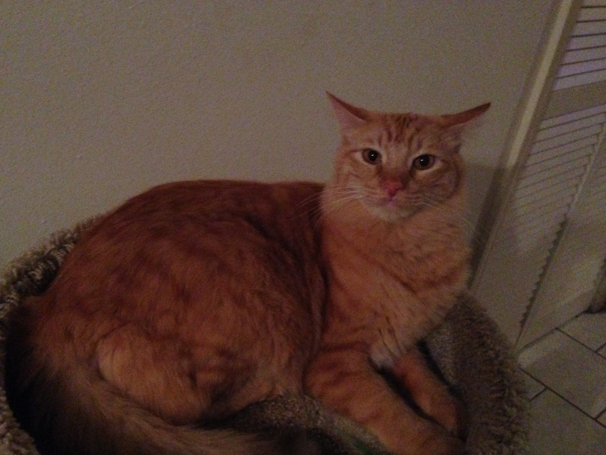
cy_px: 246
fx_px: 630
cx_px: 276
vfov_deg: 39.6
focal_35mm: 36
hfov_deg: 51.3
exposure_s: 1/15
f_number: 2.4
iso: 800
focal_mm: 4.12
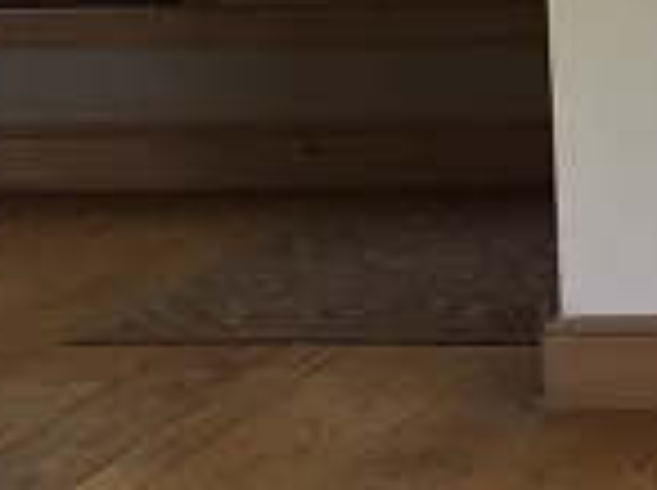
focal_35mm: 159
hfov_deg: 10.8
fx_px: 3013
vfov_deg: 8.8
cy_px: -463
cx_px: 1516
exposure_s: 1/30
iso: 40
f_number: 2.2
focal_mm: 4.15
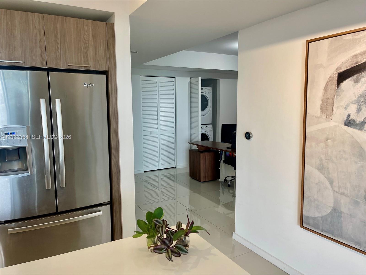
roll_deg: +0.2
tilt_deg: -8.0
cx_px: 183
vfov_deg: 54.9
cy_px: 138
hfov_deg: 69.4
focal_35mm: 25
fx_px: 264
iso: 64
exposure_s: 1/60
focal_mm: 5.1
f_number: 1.6
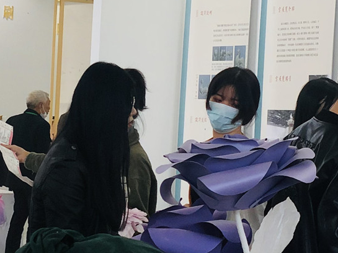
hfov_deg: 10.1
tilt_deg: +3.1
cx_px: 489
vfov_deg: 7.8
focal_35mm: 191
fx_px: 1864
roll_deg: -2.0
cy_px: 45
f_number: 2.4
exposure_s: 1/100
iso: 16
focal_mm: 6
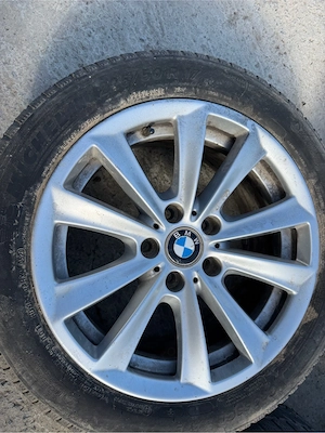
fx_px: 300
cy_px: 216
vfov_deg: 71.6
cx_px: 162
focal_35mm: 24
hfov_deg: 56.8
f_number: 1.78
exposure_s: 1/1464
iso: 80
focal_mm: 6.76
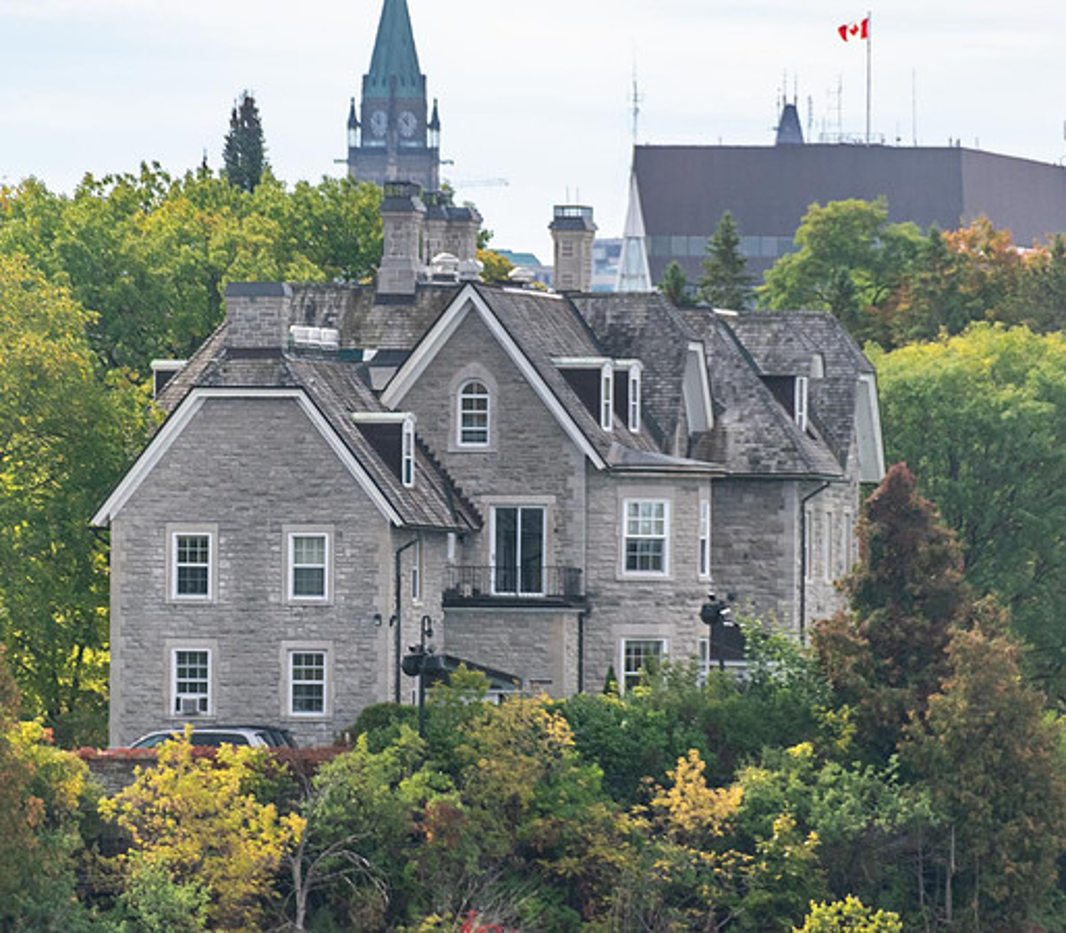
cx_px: 457
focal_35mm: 456
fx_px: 14923
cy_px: 469
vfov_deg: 3.6
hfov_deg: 4.1
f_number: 6.3
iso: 800
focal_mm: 250
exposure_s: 1/500
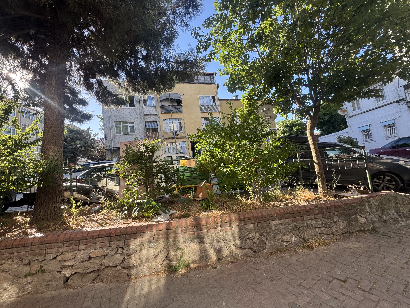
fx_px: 166
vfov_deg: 85.7
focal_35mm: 14
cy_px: 154
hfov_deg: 102.1
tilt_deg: +7.7
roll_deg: +5.0
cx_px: 205
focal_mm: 2.22
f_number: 2.2
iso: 40
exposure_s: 1/298
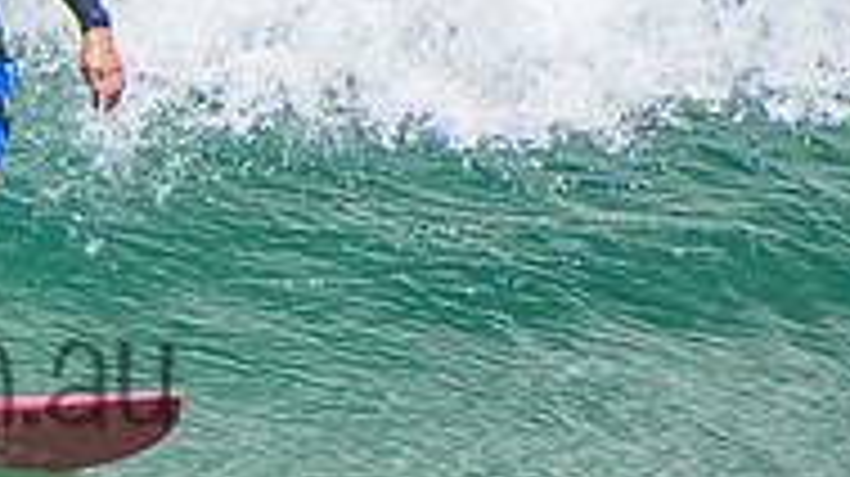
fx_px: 43446
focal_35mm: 1929
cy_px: 322
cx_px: -301
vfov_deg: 0.6
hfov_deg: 1.1
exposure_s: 1/2000
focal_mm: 400
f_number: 5.6
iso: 320
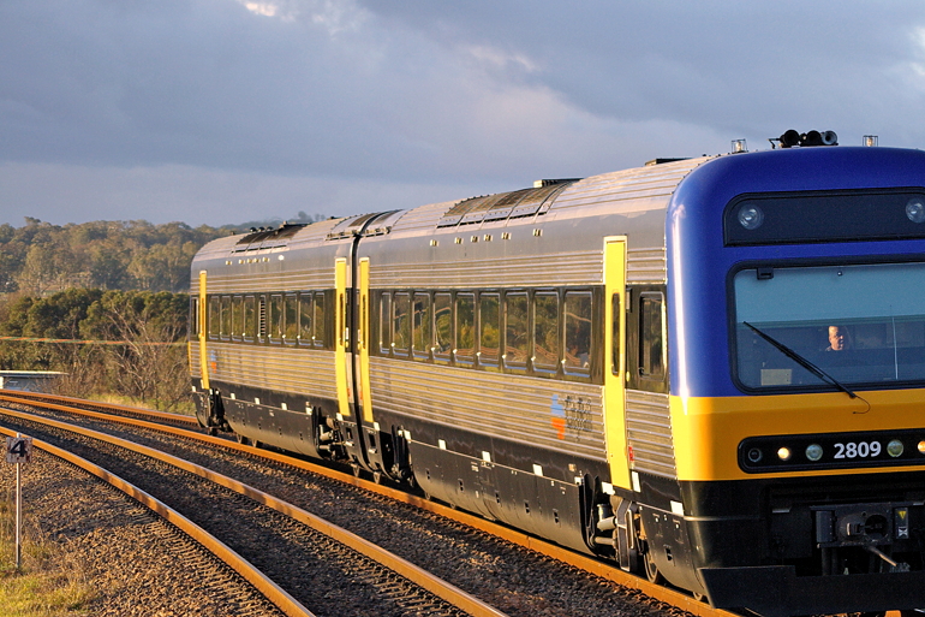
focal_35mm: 161
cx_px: 696
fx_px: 4136
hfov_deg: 12.7
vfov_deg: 8.5
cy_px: 348
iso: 400
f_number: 4
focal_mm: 68
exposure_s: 1/500
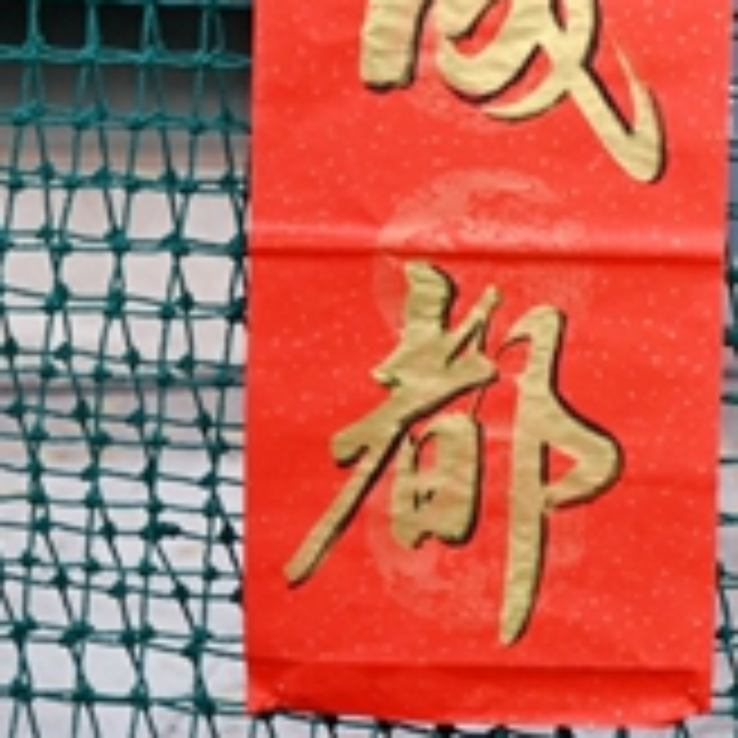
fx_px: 7260
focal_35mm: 301
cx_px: 1624
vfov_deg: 5.7
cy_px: -439
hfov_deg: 5.7
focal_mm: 70
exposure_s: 1/1250
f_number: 2.8
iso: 640
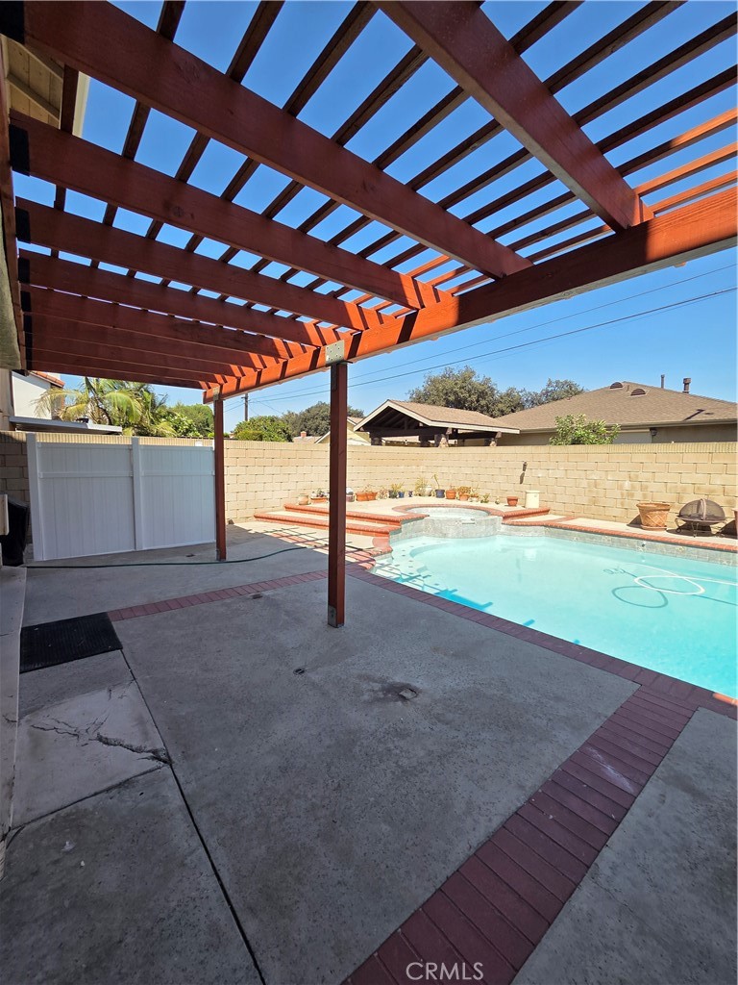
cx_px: 369
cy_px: 492
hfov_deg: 89.9
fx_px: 370
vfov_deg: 106.2
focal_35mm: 13
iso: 50
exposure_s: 1/1433
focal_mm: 2.2
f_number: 2.2
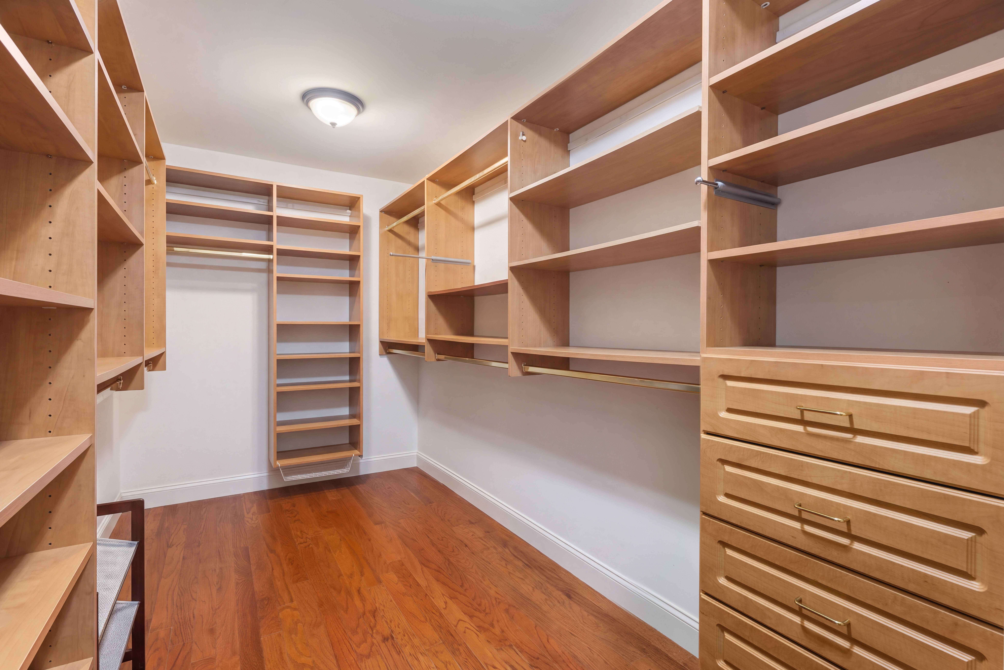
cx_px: 502
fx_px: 460
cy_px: 335
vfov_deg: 72.1
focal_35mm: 16
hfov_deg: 95.0
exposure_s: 3
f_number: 9
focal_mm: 16.5
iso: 320
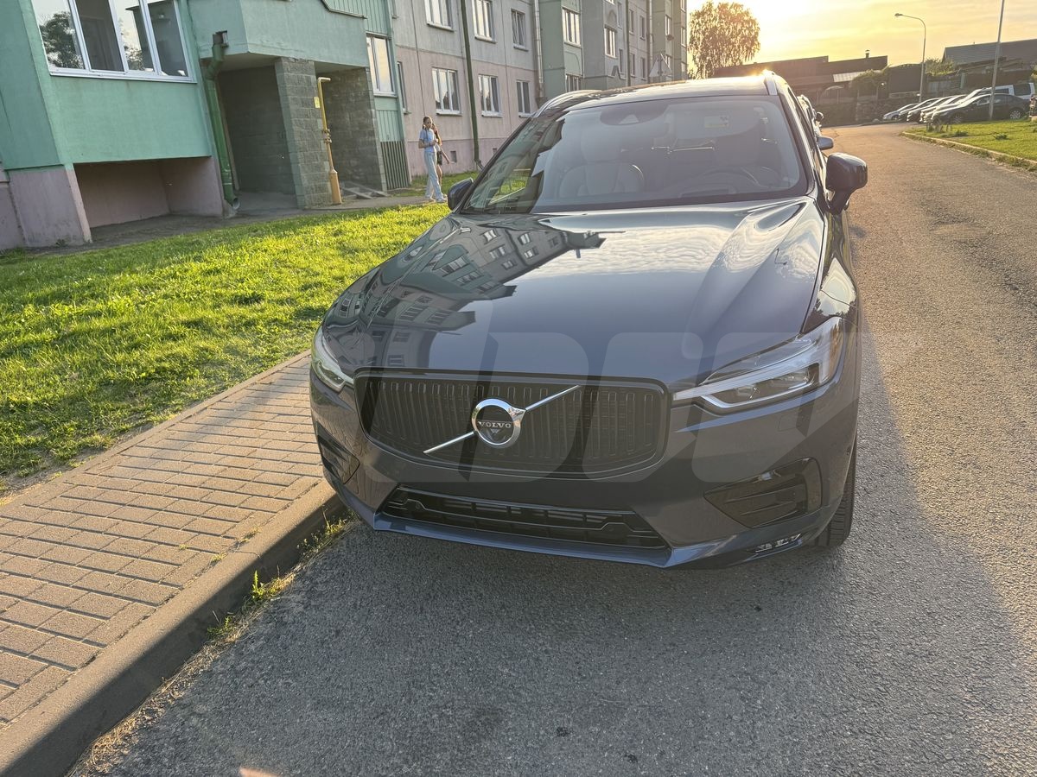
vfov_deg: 56.8
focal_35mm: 24
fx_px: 719
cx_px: 518
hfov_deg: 71.6
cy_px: 388
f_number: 1.78
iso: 80
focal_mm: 6.76
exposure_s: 1/544
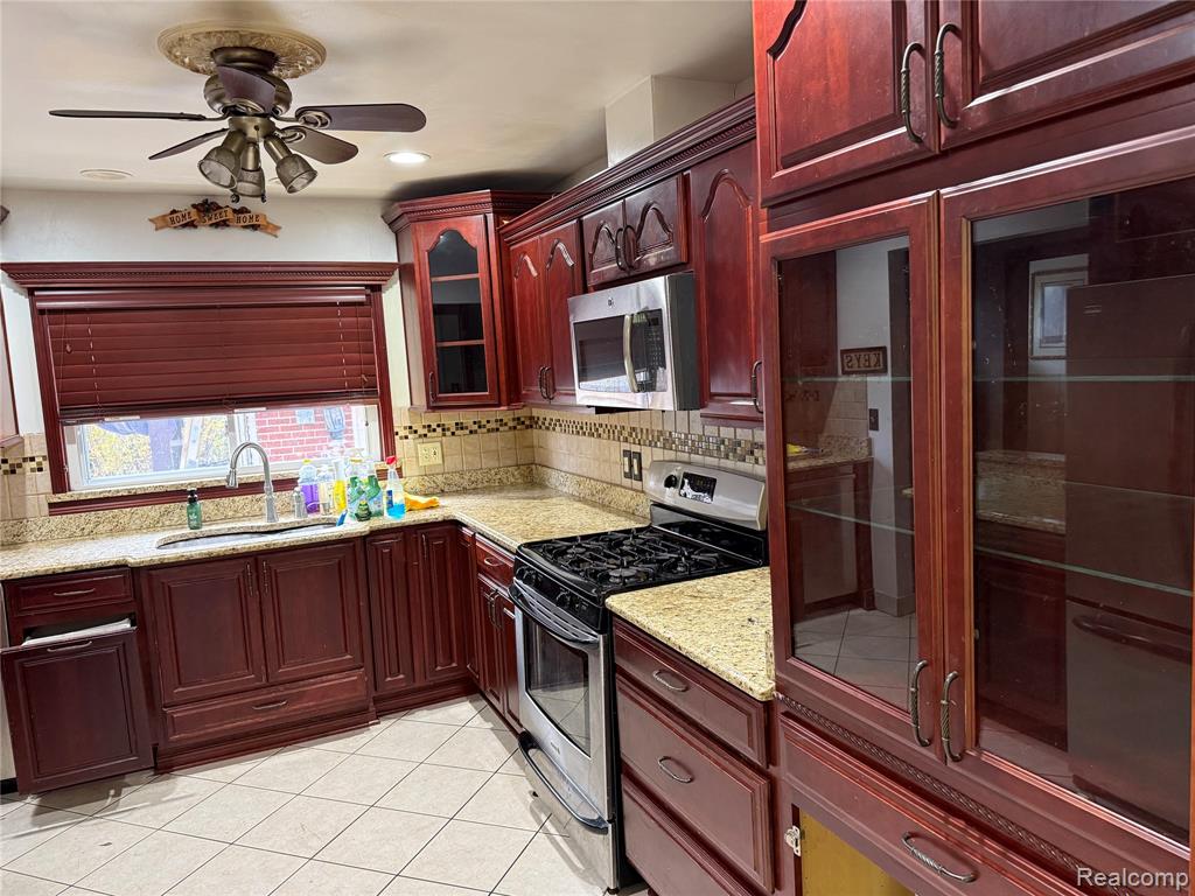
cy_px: 448
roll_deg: +3.0
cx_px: 598
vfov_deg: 56.8
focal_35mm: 24
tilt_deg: -5.1
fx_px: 829
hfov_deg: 71.6
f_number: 1.78
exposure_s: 1/60
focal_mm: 6.76
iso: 400
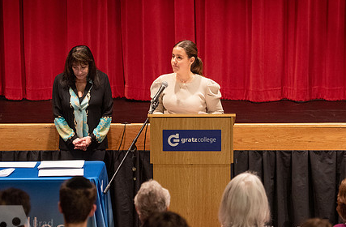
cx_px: 183
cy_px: 133
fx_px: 1520
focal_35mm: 159
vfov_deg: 8.5
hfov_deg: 13.0
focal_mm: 105
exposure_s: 1/80
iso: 2500
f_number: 2.8
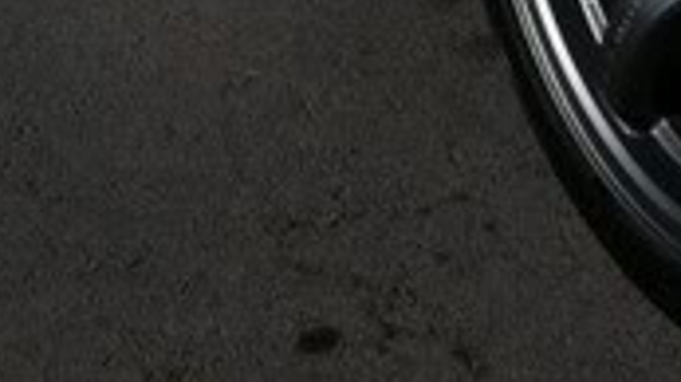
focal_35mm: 141
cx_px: 354
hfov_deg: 15.2
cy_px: -551
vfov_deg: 7.9
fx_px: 2544
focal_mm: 3.9
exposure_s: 1/3352
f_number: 2.8
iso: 80
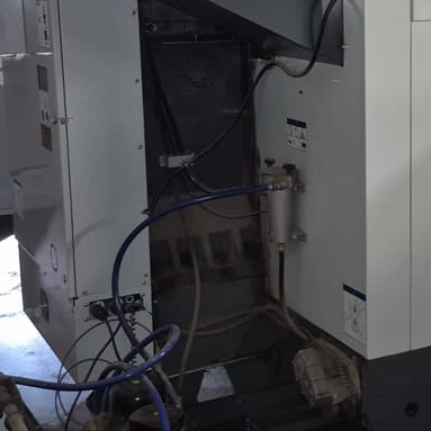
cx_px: 386
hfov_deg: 24.6
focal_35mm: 68
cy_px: 141
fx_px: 958
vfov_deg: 25.2
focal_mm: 5.4
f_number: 1.8
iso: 160
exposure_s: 1/24
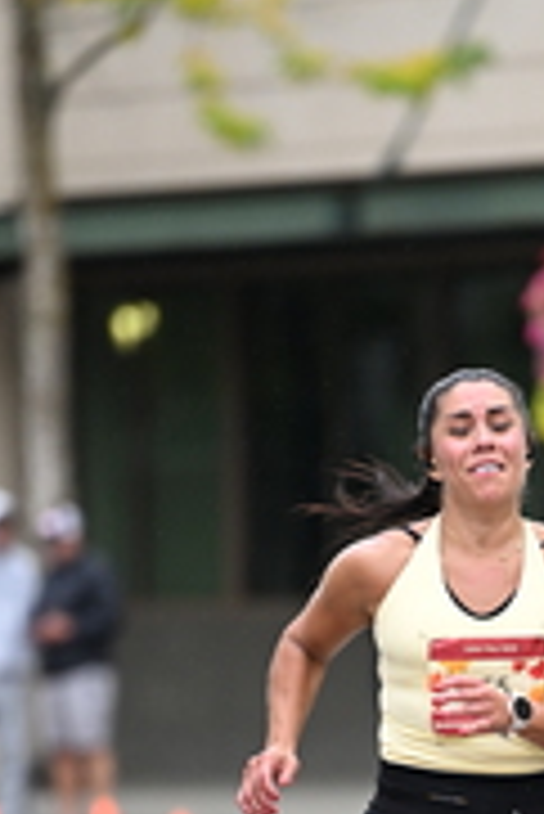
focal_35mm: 607
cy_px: 818
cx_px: 474
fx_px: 13731
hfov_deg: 2.3
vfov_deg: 3.4
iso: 1000
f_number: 2.8
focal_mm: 200
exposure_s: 1/1600
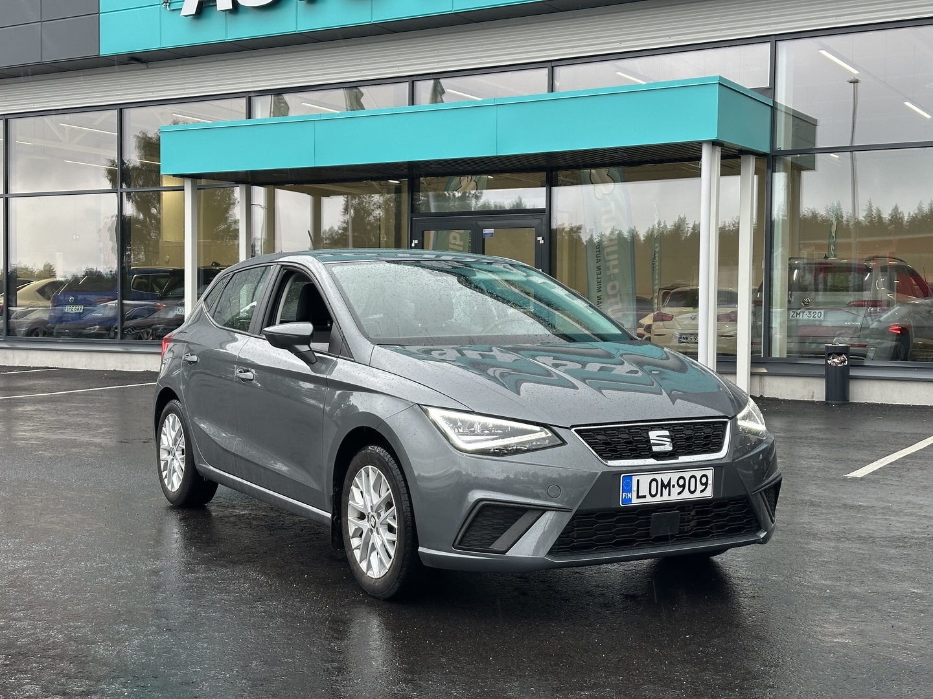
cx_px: 466
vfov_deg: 30.3
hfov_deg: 39.7
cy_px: 350
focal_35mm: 48
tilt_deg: -1.4
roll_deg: -0.1
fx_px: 1294
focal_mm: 6.86
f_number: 1.78
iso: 64
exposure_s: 1/149
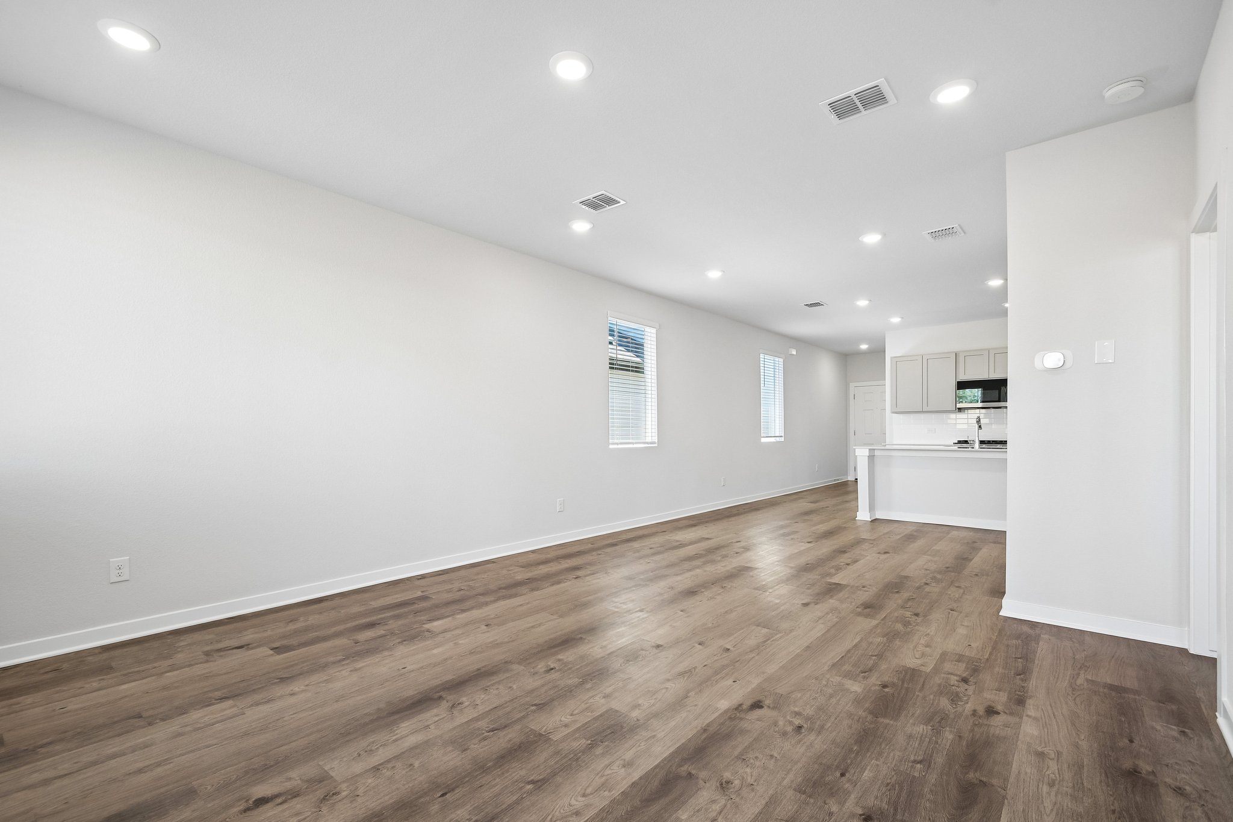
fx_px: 514
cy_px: 411
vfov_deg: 77.3
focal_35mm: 15
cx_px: 616
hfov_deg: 100.4
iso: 400
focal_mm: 10
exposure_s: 1/20
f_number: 8
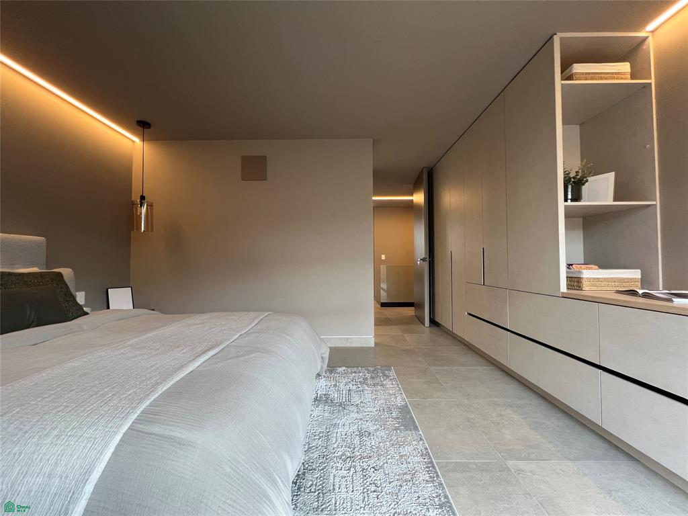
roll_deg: +0.3
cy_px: 258
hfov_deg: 106.2
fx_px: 258
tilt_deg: +1.3
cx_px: 344
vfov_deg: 89.9
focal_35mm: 13
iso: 250
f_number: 1.8
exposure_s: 1/74
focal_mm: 1.57
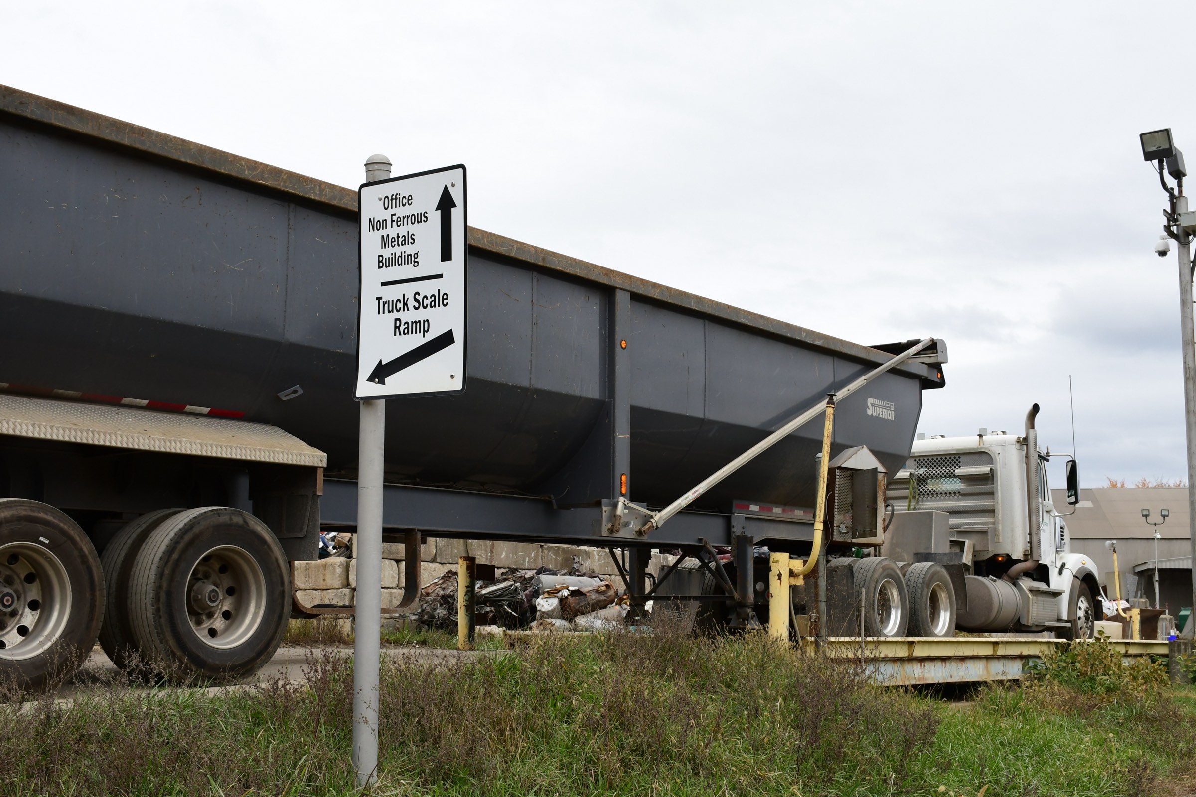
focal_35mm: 45
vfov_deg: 29.9
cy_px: 398
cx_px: 598
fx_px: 1495
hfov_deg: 43.6
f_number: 9
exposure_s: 1/320
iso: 400
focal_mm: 30
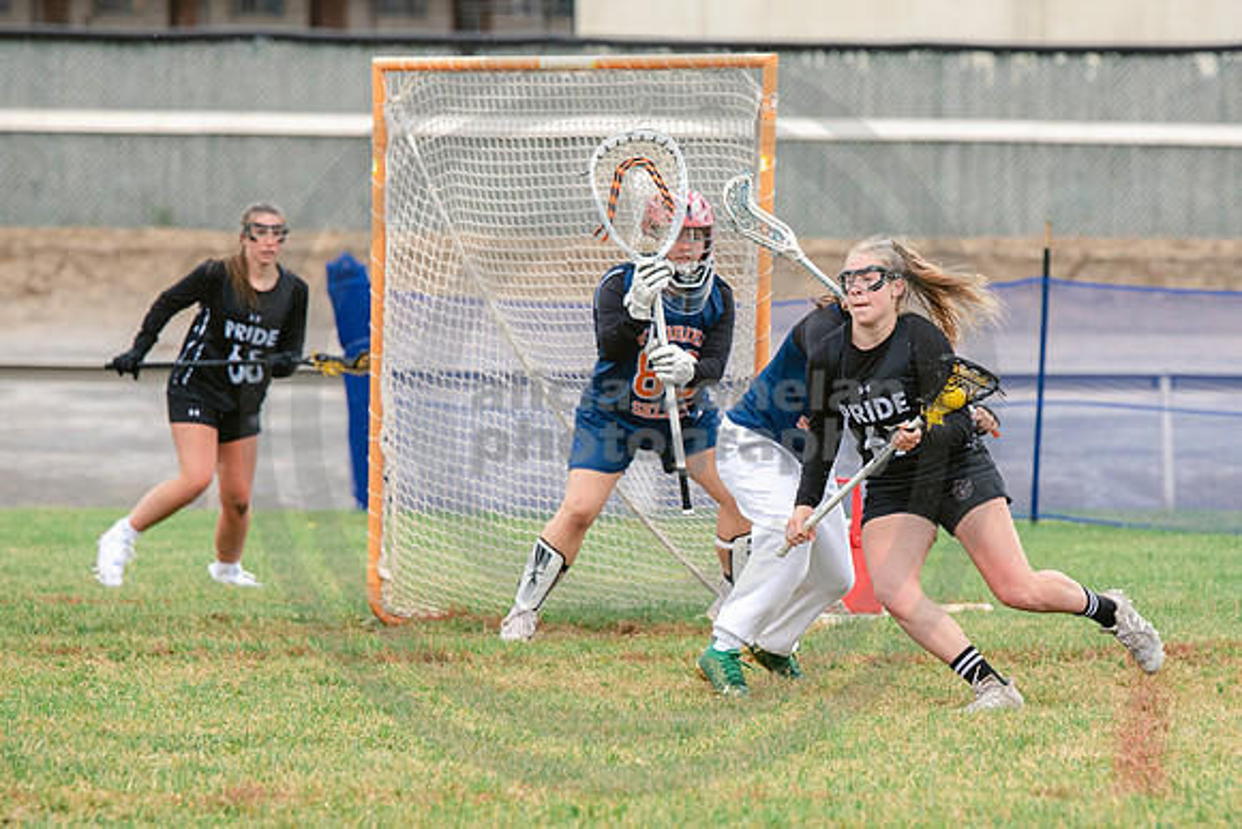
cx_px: 741
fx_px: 10962
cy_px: 519
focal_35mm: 318
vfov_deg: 4.3
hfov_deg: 6.5
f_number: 4
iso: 400
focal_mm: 195
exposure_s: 1/1000
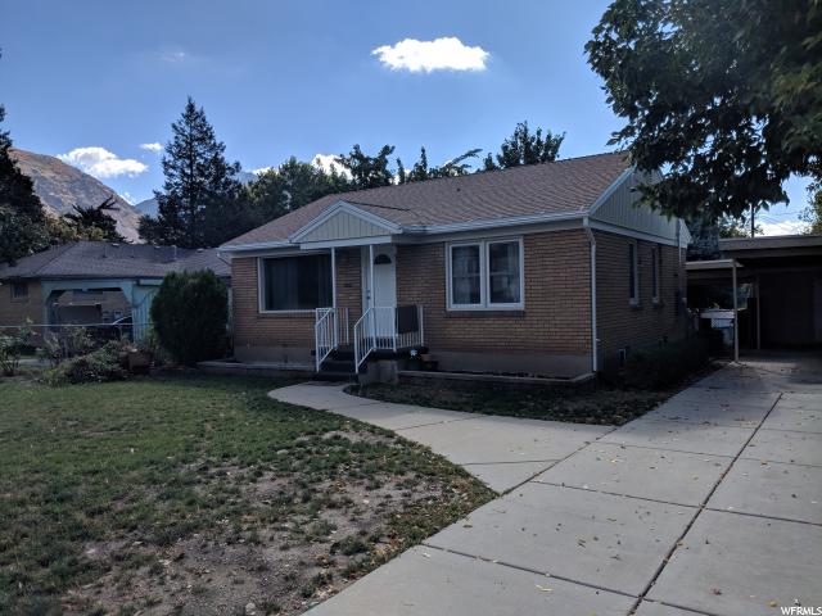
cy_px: 308
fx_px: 641
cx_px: 411
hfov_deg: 65.3
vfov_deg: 51.4
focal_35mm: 27
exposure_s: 1/4673
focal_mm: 4.44
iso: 57
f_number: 1.8
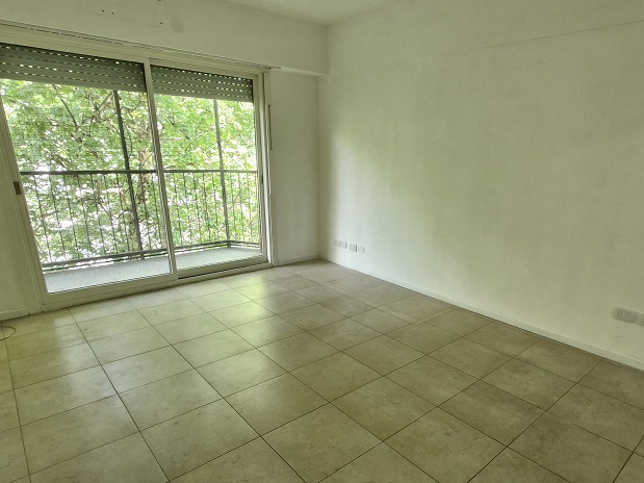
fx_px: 391
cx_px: 371
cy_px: 284
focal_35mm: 21
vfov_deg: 63.0
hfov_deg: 78.5
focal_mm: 1.74
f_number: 2.2
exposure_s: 1/50
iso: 125
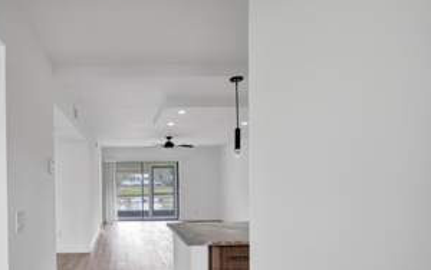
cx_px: 121
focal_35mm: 26
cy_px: 182
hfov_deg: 67.0
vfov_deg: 46.8
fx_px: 306
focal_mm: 16
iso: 800
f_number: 2.8
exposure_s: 1/500
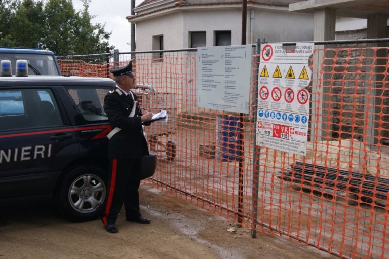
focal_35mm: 45
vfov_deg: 29.8
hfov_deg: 43.6
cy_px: 130
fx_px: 486
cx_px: 194
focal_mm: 30
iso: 100
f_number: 6.3
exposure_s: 1/60
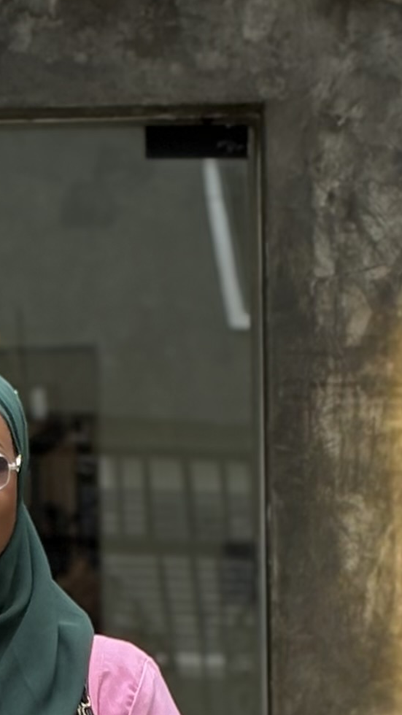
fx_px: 4417
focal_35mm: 233
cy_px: 850
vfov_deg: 9.1
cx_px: -52
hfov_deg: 5.2
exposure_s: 1/170
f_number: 1.6
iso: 64
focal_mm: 5.96
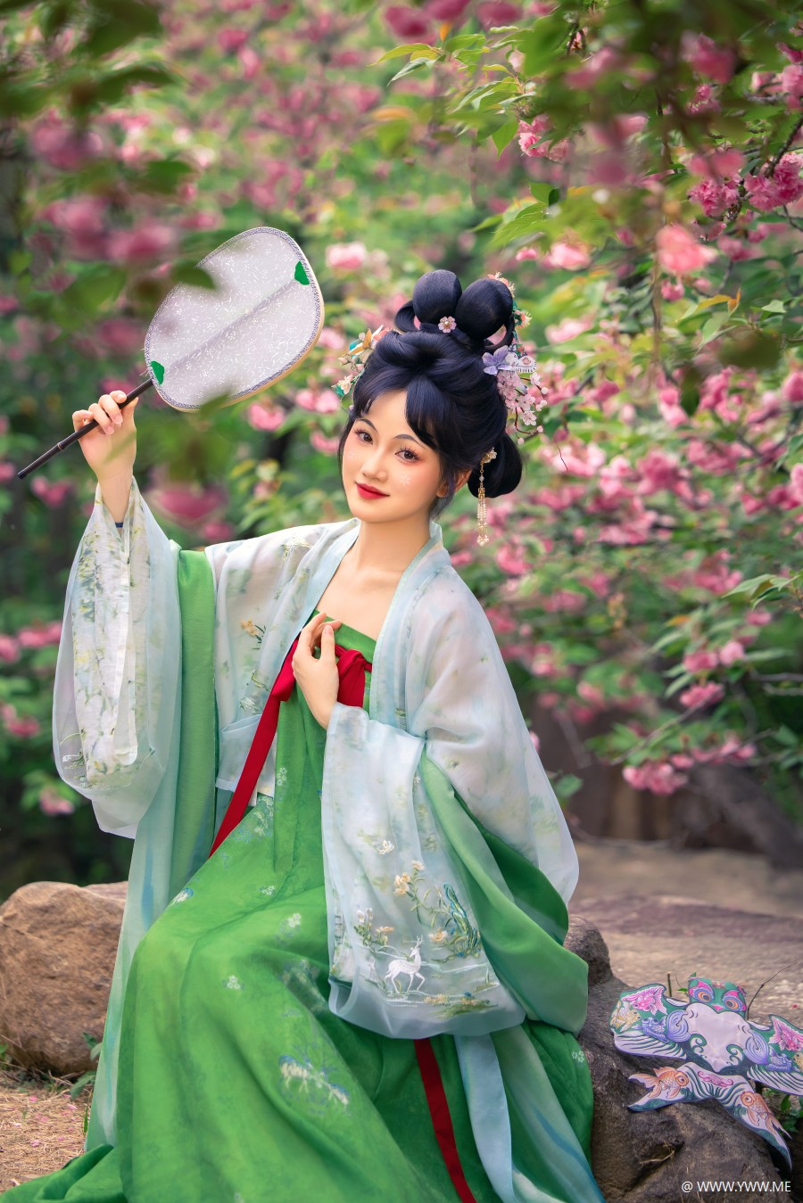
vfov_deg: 19.1
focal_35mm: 107
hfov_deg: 12.8
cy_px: 602
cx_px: 402
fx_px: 3578
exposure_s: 1/250
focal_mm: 108
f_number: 2.8
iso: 100
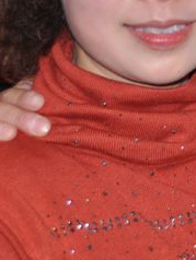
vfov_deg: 8.9
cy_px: 20
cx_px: 323
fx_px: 1673
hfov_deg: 6.6
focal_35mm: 222
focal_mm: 36
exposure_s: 1/60
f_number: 4.5
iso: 200
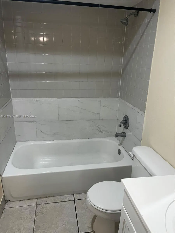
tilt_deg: -18.5
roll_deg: -1.3
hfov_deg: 53.1
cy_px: 116
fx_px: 175
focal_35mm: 26
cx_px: 88
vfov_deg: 67.3
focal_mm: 5.1
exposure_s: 1/60
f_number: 1.6
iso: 160
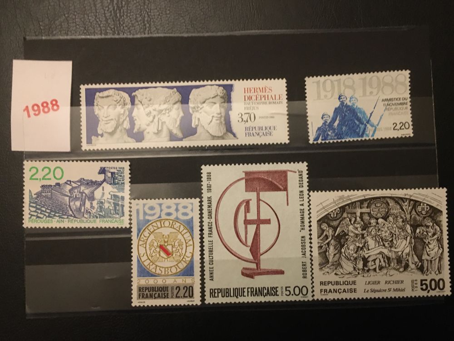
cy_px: 170
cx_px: 227
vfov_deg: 48.2
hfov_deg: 61.7
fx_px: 380
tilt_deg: -87.4
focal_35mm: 29
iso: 400
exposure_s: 1/17
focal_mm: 4.15
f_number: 2.2
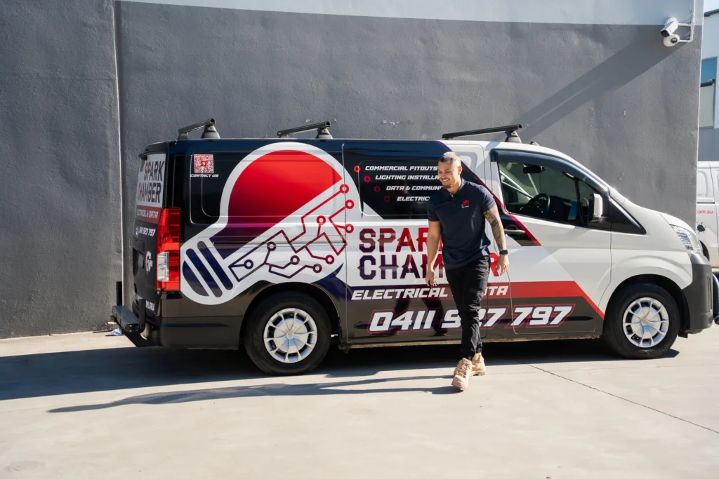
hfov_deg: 38.9
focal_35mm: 51
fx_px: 1019
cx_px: 360
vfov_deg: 26.5
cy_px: 240
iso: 200
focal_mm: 51
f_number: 4.5
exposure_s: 1/1000
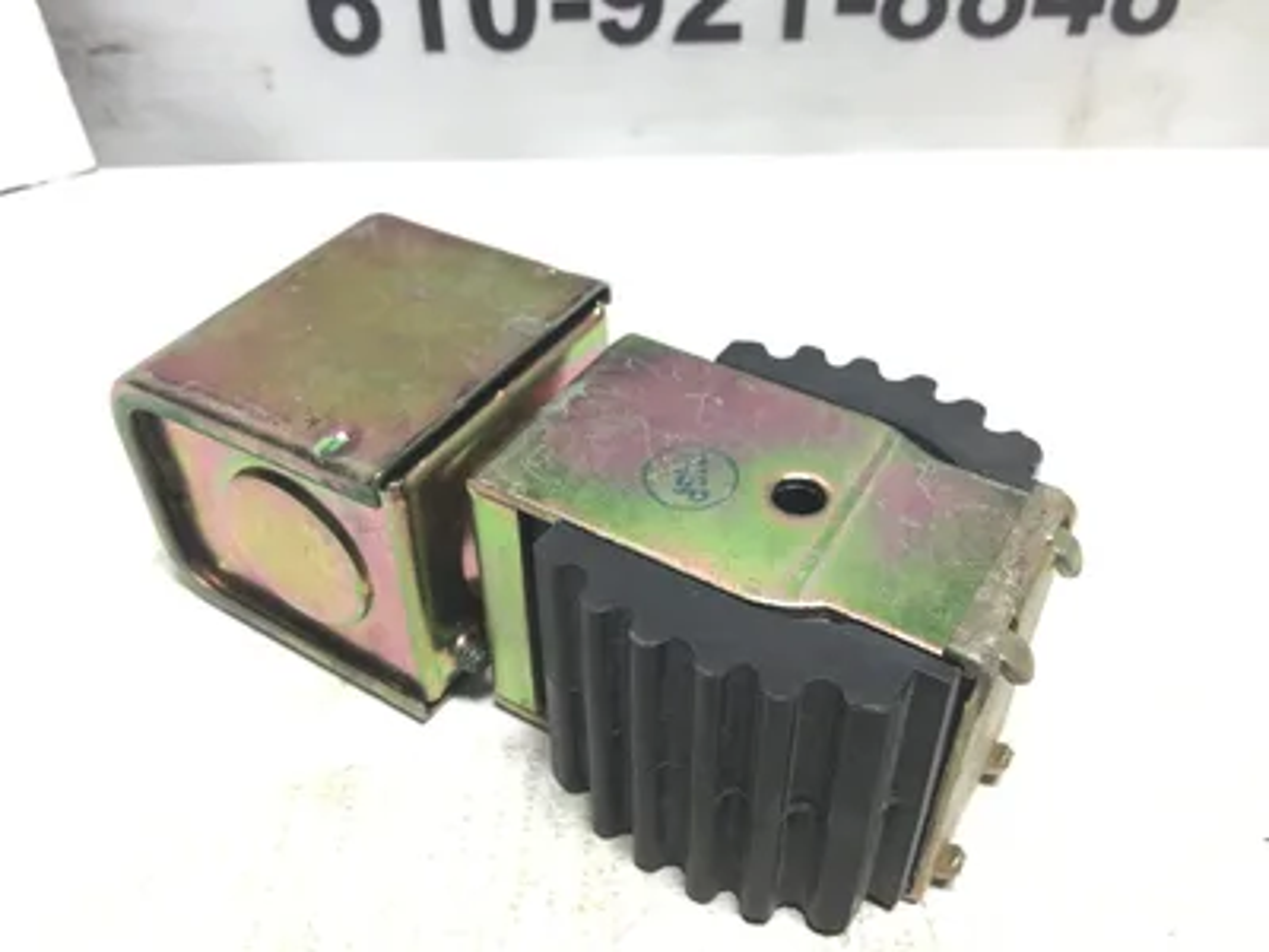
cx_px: 634
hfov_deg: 58.4
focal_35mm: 31
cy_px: 476
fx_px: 1136
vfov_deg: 45.4
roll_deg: -0.2
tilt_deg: -42.5
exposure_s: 1/60
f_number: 2.4
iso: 32
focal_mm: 3.3
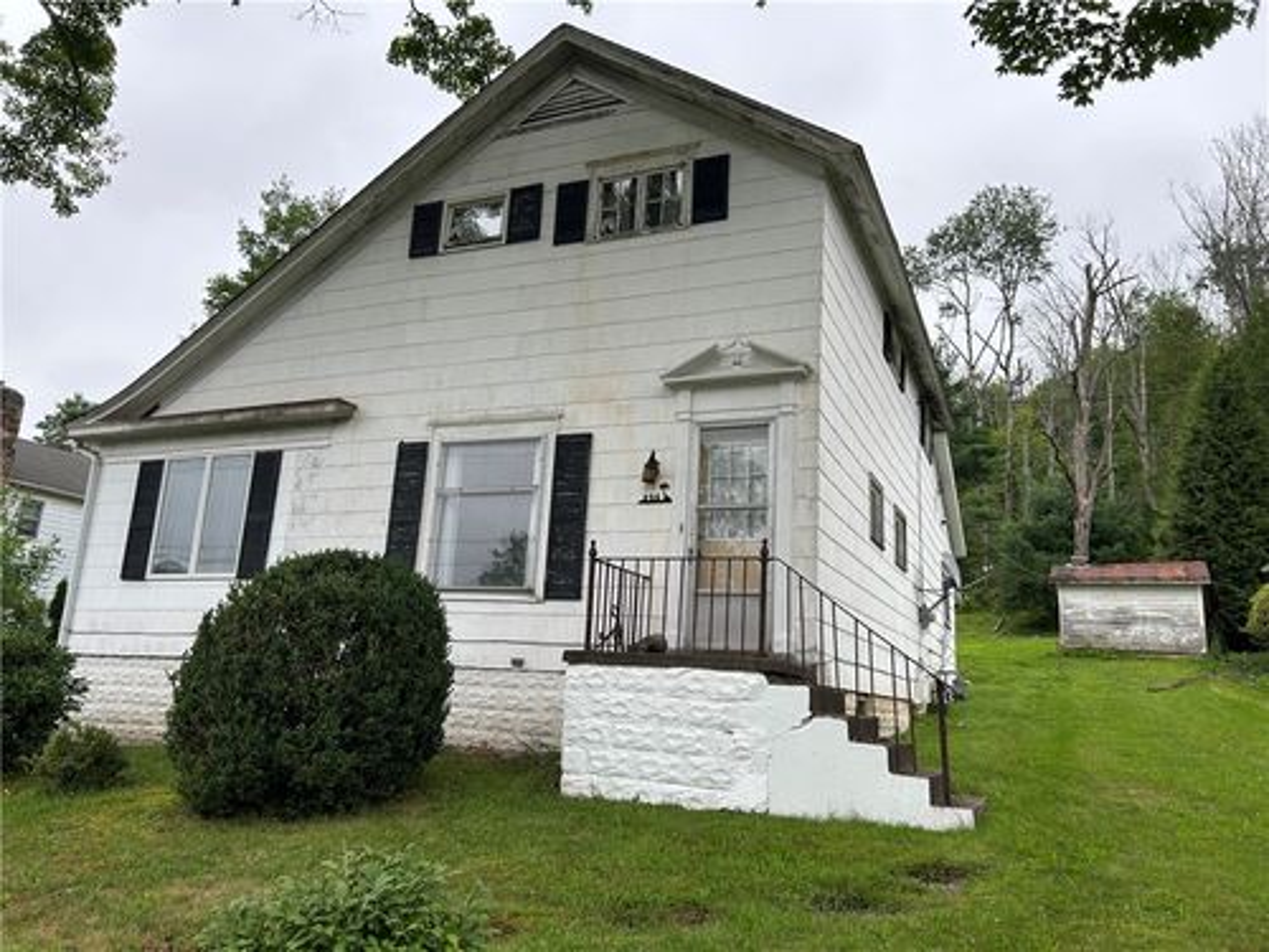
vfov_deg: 53.1
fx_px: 953
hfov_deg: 67.3
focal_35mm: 26
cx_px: 634
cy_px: 476
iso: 50
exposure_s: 1/575
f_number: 1.5
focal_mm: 5.7
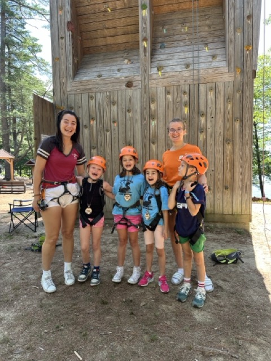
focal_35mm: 24
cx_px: 136
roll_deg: +0.4
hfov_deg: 56.8
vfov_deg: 71.6
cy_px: 180
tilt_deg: -4.0
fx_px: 251
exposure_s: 1/265
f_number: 1.78
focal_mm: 6.86
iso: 80
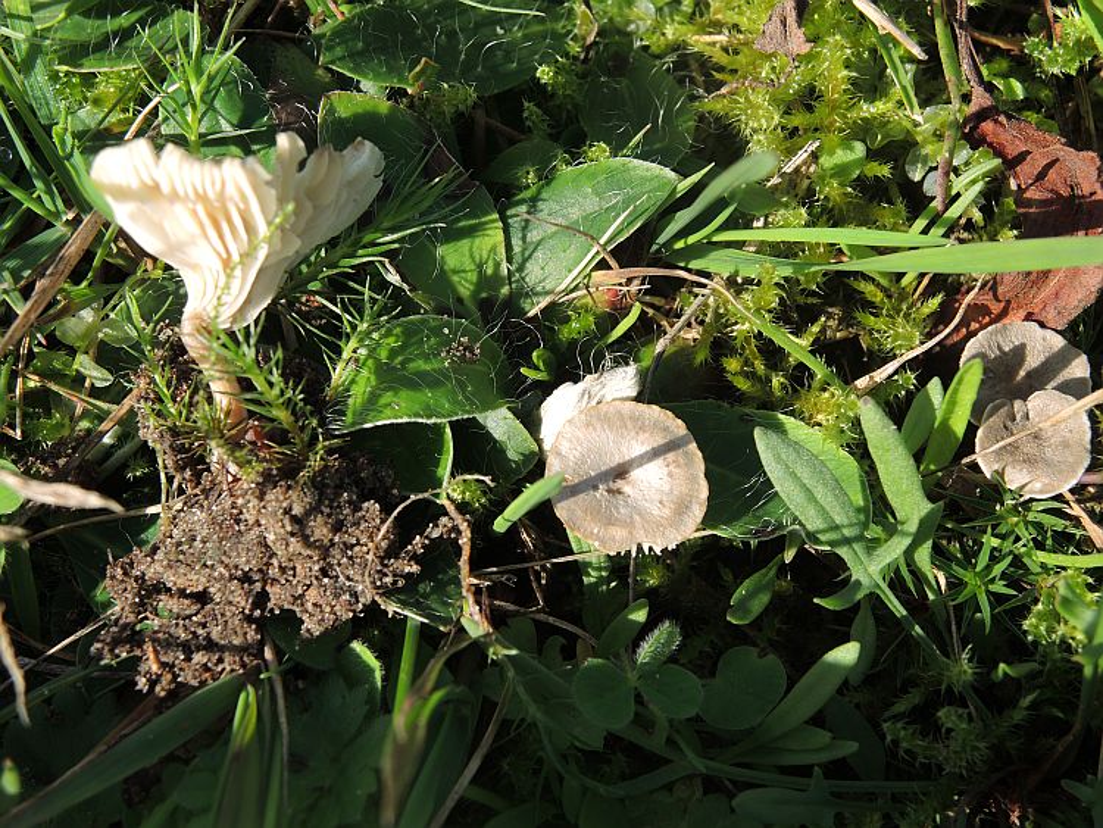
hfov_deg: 29.4
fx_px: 2104
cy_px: 414
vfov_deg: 22.3
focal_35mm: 66
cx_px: 552
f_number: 5
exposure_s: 1/200
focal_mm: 14.1
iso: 80
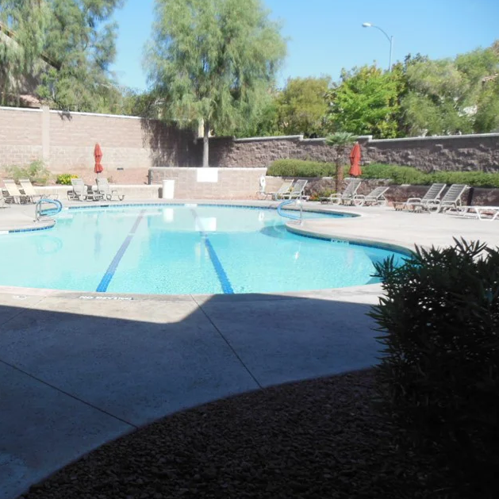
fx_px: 587
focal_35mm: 36
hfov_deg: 43.8
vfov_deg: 46.0
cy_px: 275
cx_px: 97
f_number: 3.2
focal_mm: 4.5
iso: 125
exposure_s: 1/1250
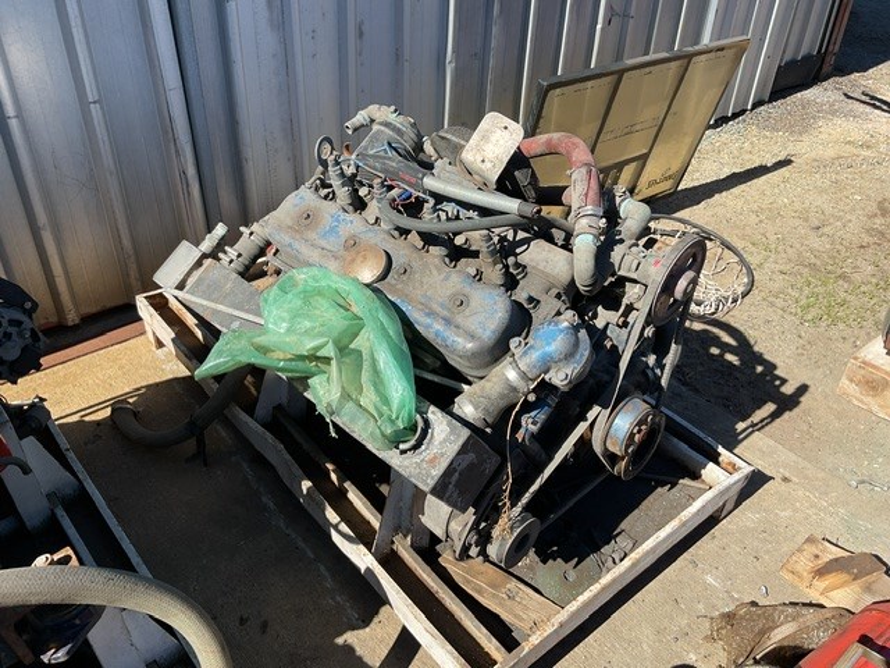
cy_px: 334
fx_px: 746
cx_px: 445
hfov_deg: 61.7
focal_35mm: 29
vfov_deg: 48.2
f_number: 1.8
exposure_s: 1/1377
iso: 16
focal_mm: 3
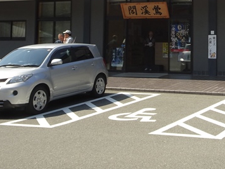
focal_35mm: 67
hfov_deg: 28.1
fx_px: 435
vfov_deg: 21.2
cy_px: 5
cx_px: 195
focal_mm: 5.79
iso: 80
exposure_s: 1/500
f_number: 4
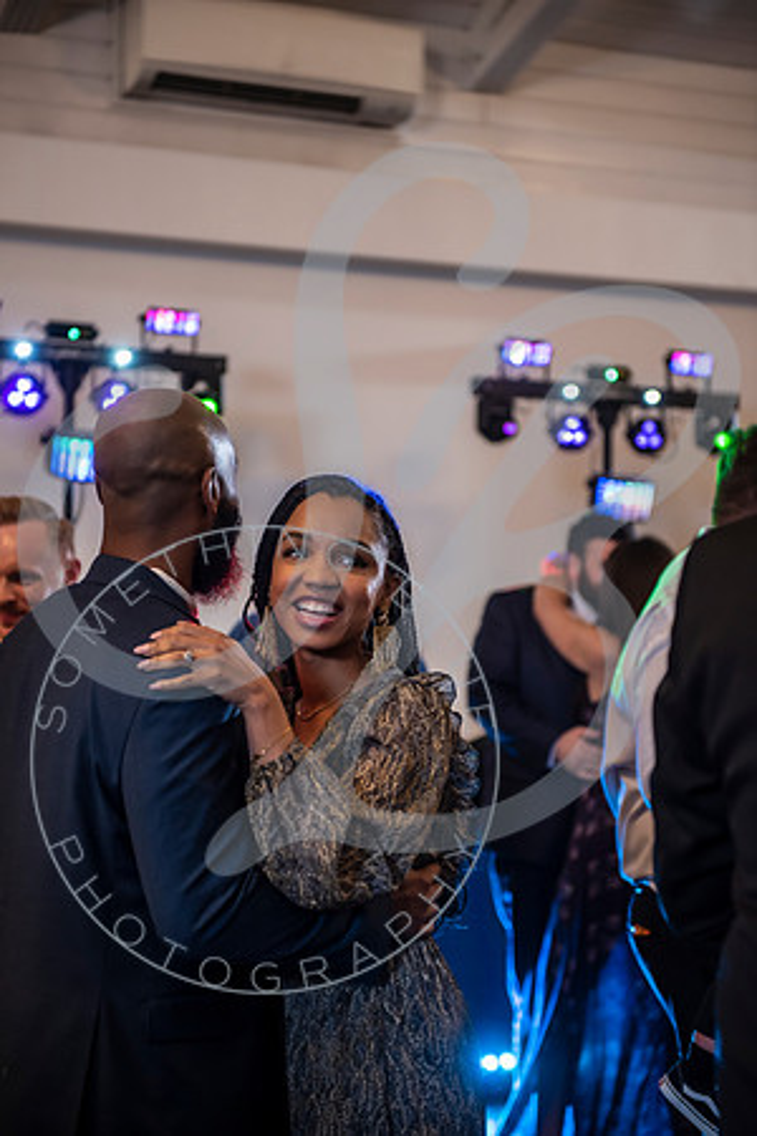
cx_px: 378
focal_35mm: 70
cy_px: 568
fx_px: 2208
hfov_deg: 19.5
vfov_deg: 28.8
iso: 1000
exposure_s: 1/125
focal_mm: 70
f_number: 2.8
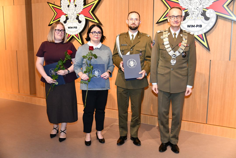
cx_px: 118
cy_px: 79
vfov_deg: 35.1
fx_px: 249
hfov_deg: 50.7
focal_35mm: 38
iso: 900
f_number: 4.5
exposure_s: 1/60
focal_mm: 38
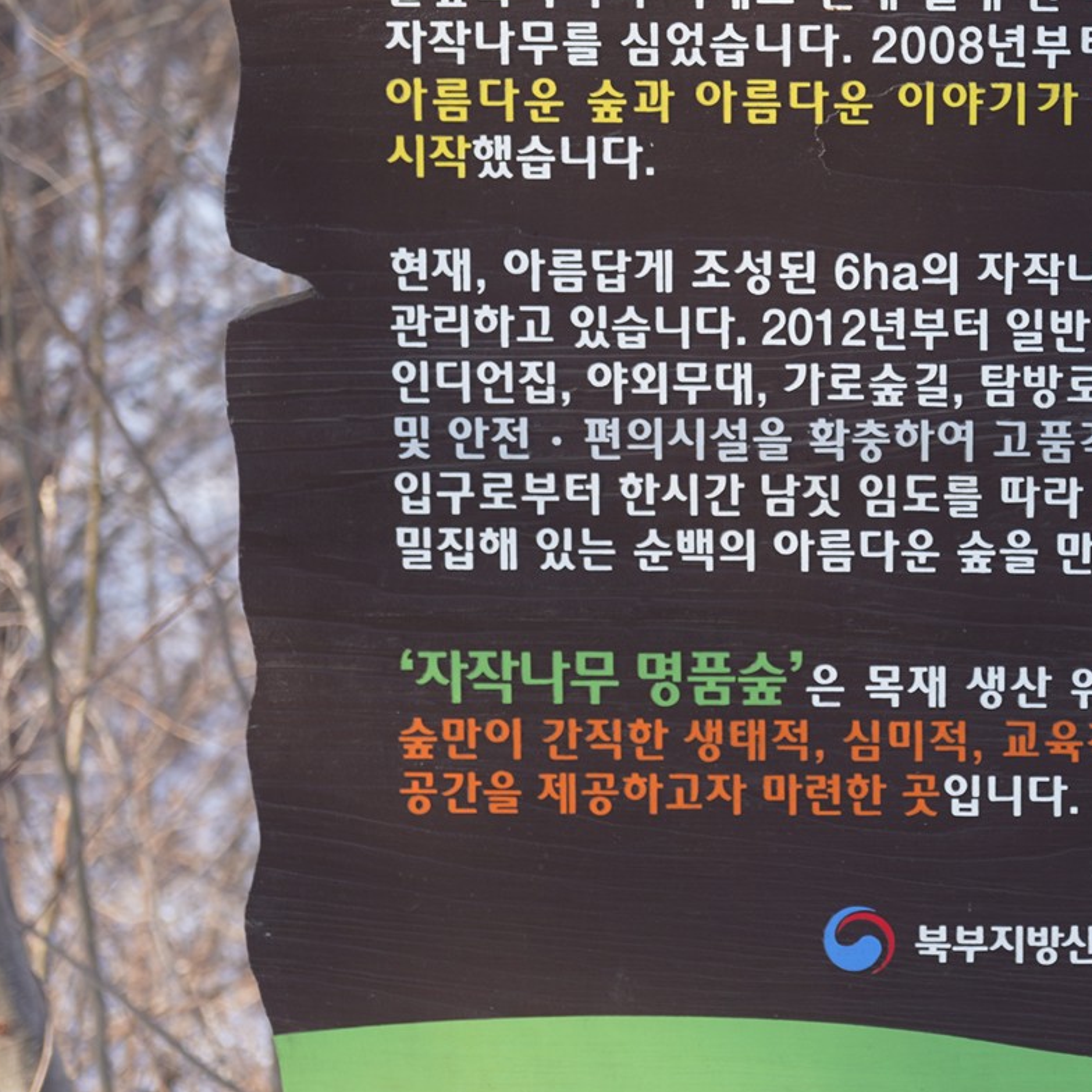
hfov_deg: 13.2
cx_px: 1189
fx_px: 4640
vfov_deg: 13.4
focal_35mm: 130
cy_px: 316
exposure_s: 1/100
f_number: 5.6
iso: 200
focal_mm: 60
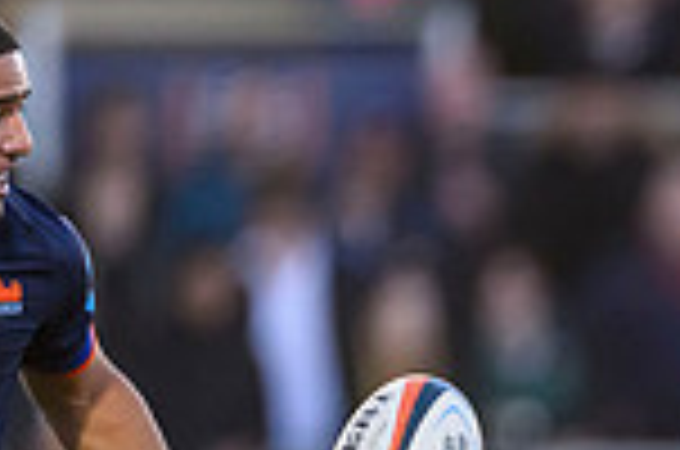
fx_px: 37755
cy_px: 905
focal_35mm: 2003
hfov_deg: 1.0
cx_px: 1513
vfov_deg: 0.7
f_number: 3.2
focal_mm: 400
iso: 3200
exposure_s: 1/3200
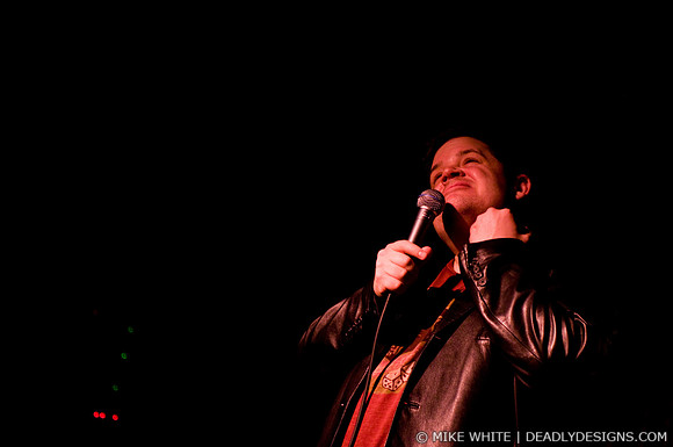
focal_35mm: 105
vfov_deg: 13.0
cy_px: 224
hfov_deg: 19.5
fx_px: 1960
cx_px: 336
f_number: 2.8
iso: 1000
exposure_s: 1/60
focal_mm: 70
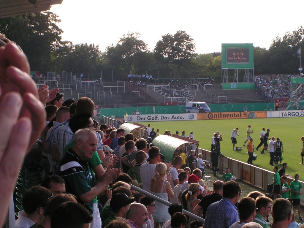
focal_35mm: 79
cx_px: 152
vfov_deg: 18.7
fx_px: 694
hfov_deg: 24.7
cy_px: 114
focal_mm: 12.1
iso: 50
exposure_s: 1/200
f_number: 5
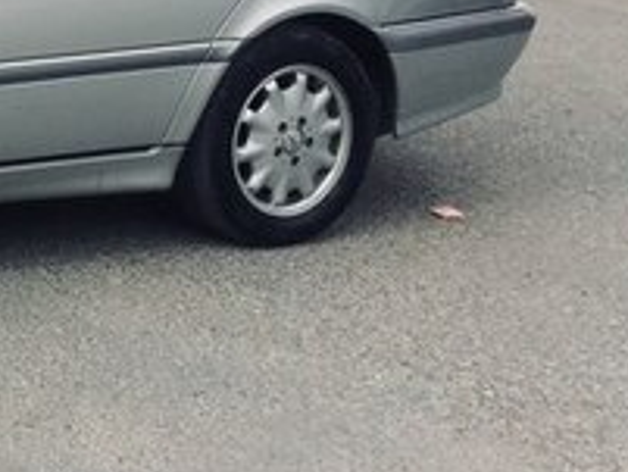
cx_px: -247
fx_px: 1725
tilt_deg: -13.4
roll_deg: -3.1
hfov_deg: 18.8
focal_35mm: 95
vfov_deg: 15.1
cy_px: -89
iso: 32
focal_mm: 4.15
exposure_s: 1/820
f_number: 2.2
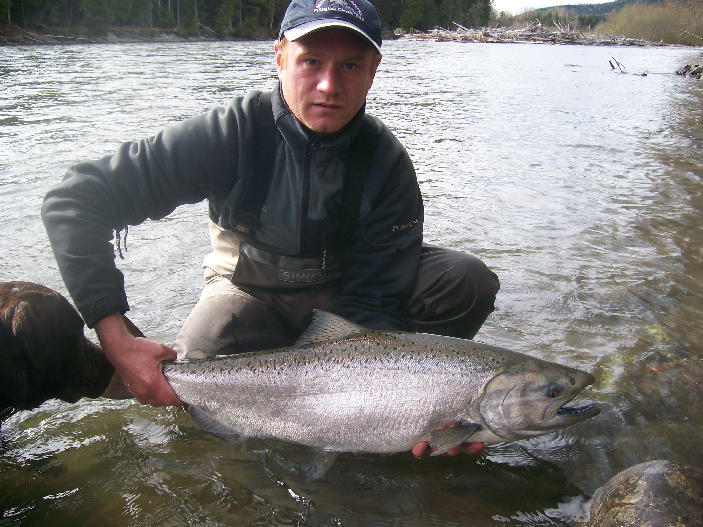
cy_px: 264
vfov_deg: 40.7
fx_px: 711
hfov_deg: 52.6
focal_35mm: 35
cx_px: 352
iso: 80
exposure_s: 1/425
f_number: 2.8
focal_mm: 5.8
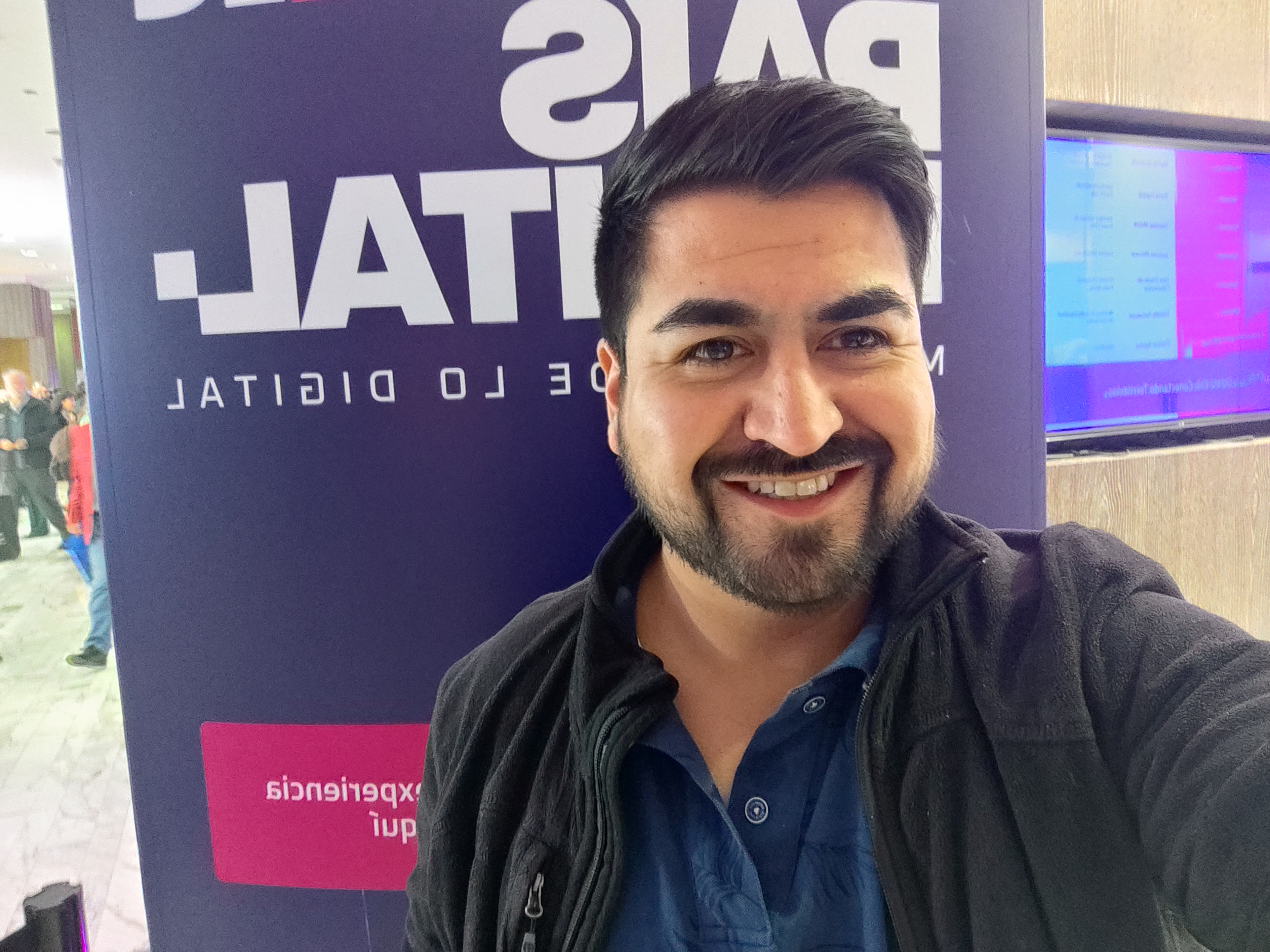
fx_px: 697
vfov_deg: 68.7
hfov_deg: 84.7
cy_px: 476
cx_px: 635
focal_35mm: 19
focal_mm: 3.27
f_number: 2.45
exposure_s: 1/20
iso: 371
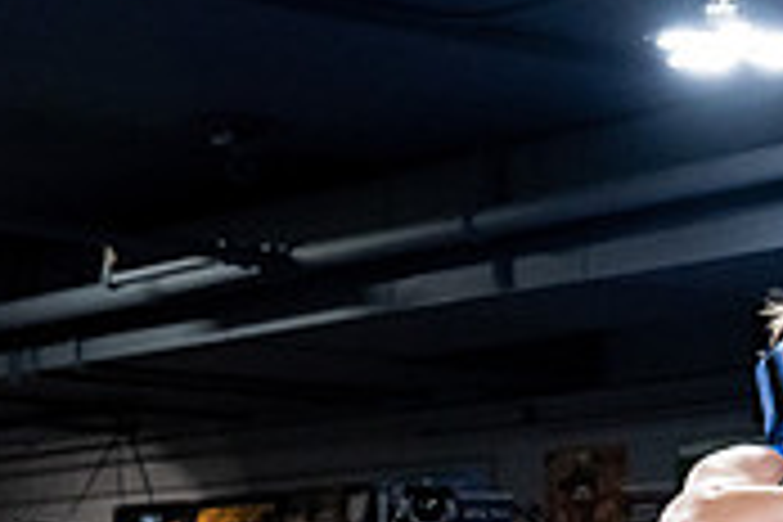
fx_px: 3045
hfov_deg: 14.1
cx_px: 1026
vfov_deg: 9.5
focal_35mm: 140
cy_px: 799
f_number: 2.8
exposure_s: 1/1000
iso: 8000
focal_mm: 42
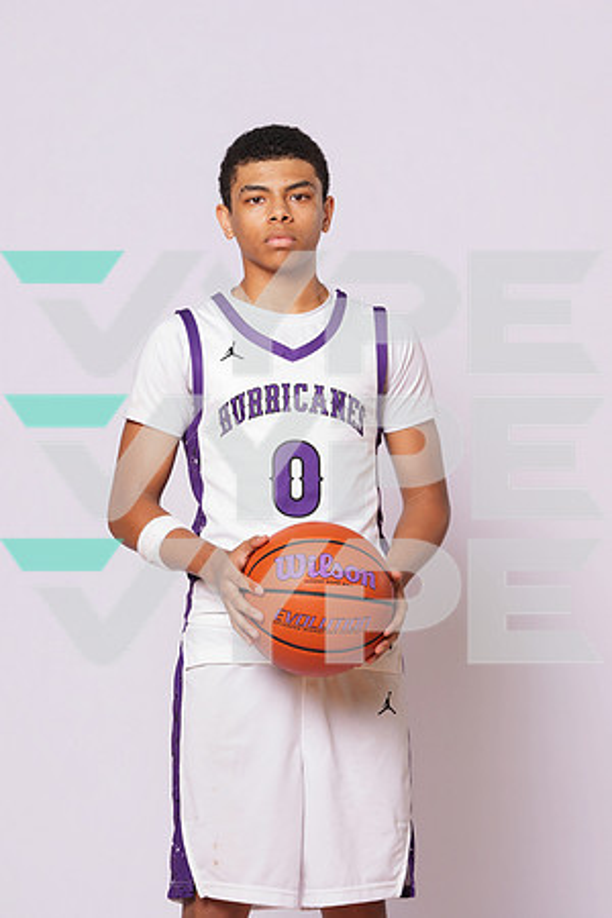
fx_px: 3570
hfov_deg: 9.8
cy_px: 459
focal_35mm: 140
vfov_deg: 14.7
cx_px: 306
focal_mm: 140
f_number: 7.1
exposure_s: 1/200
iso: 200
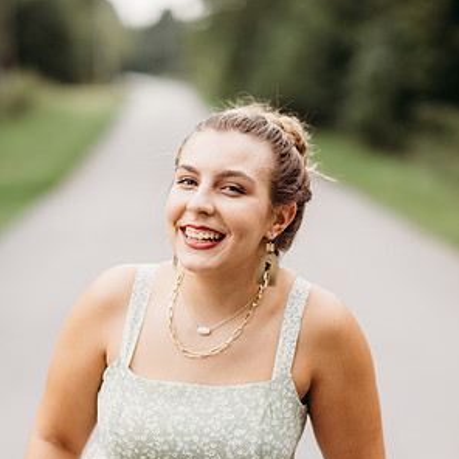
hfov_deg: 15.8
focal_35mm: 110
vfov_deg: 15.8
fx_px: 1650
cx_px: 231
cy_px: 344
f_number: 2.2
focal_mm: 85
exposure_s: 1/250
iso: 400
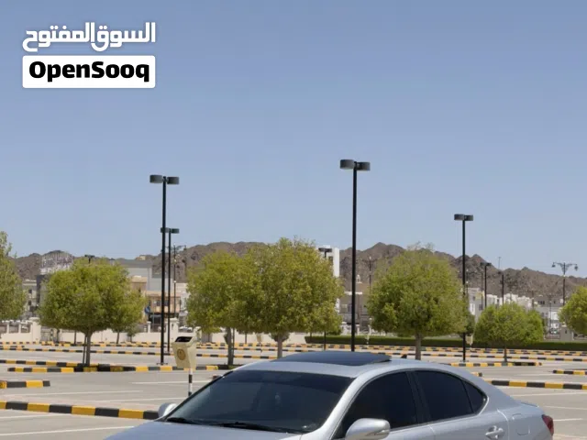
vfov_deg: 30.3
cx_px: 294
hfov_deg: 39.7
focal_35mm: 48
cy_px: 220
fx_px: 814
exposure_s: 1/5587
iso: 100
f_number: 1.78
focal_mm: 6.76
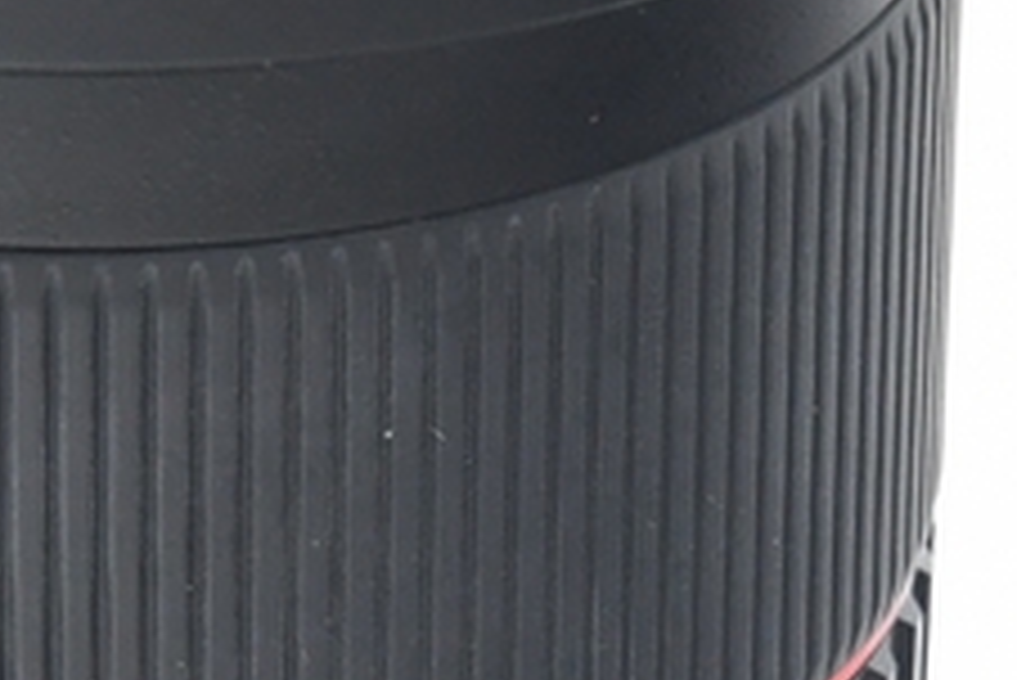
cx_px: 36
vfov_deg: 2.9
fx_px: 13483
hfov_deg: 4.3
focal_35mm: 477
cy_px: 775
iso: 1000
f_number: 7.1
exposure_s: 1/100
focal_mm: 48
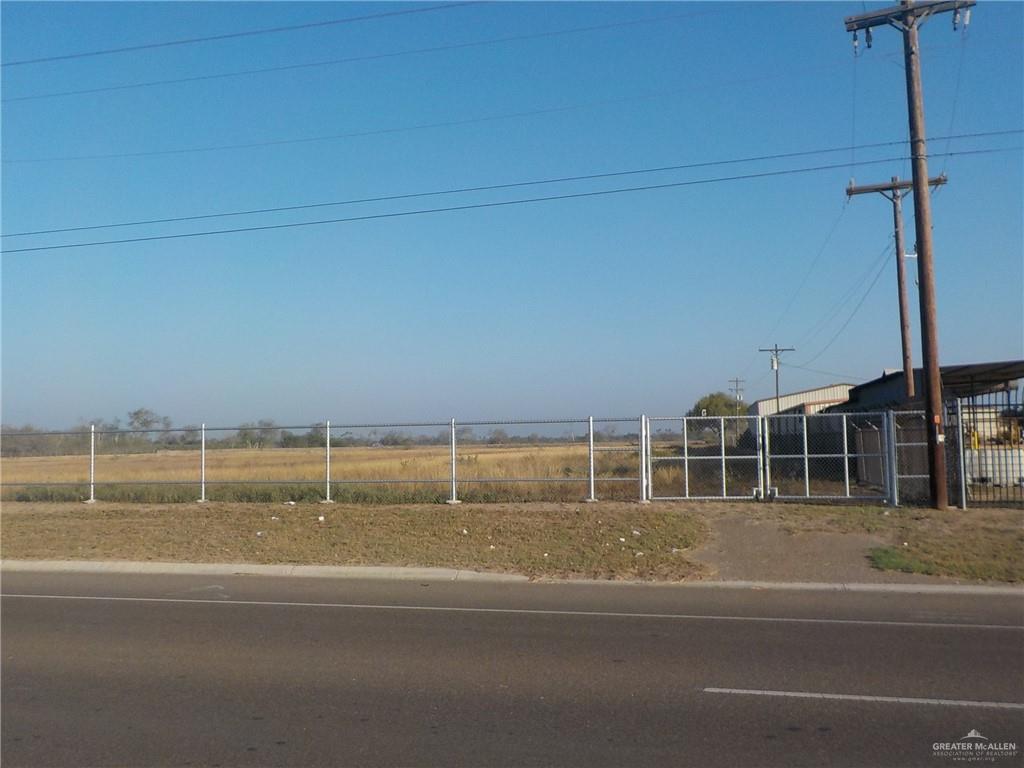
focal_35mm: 30
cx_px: 512
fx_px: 887
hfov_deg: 60.0
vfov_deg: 46.8
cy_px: 384
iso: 125
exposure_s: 1/1250
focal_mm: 4.1
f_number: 3.3
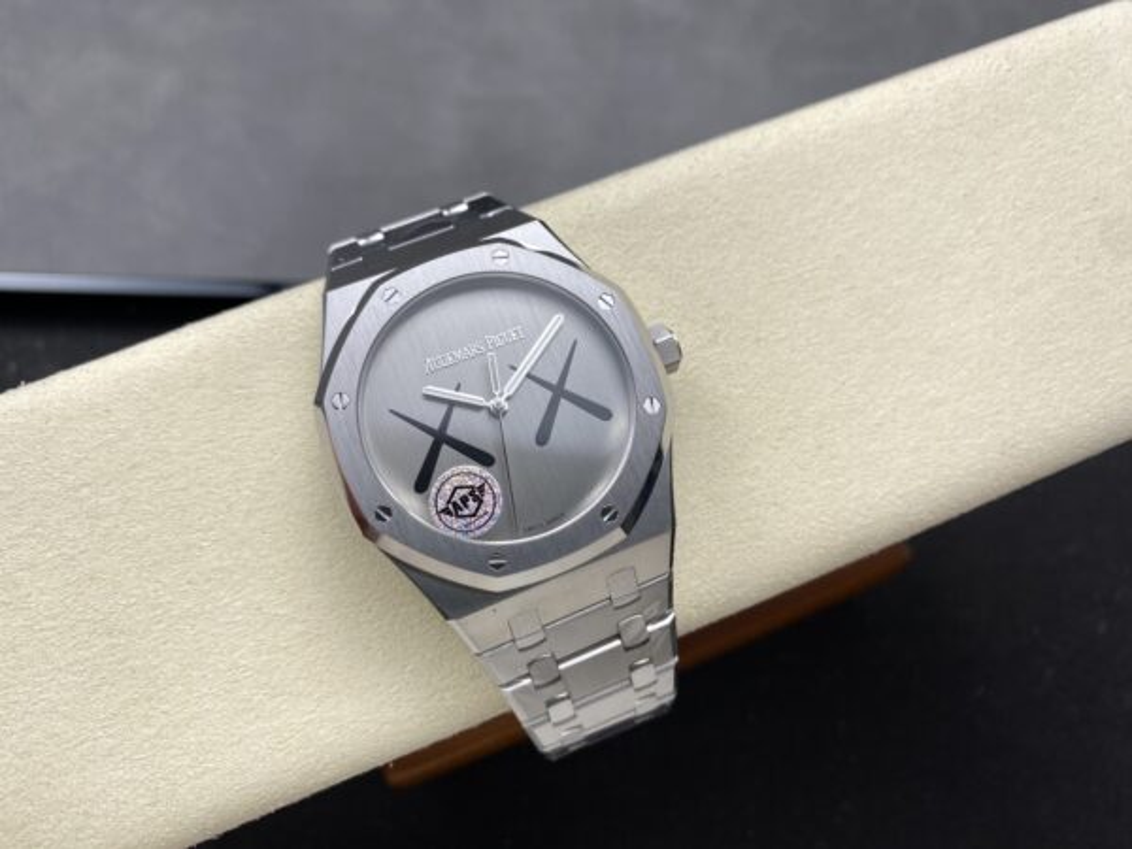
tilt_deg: -76.7
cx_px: 566
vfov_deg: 54.9
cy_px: 424
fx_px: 818
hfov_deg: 69.4
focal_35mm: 25
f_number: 1.8
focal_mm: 4.25
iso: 32
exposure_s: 1/303
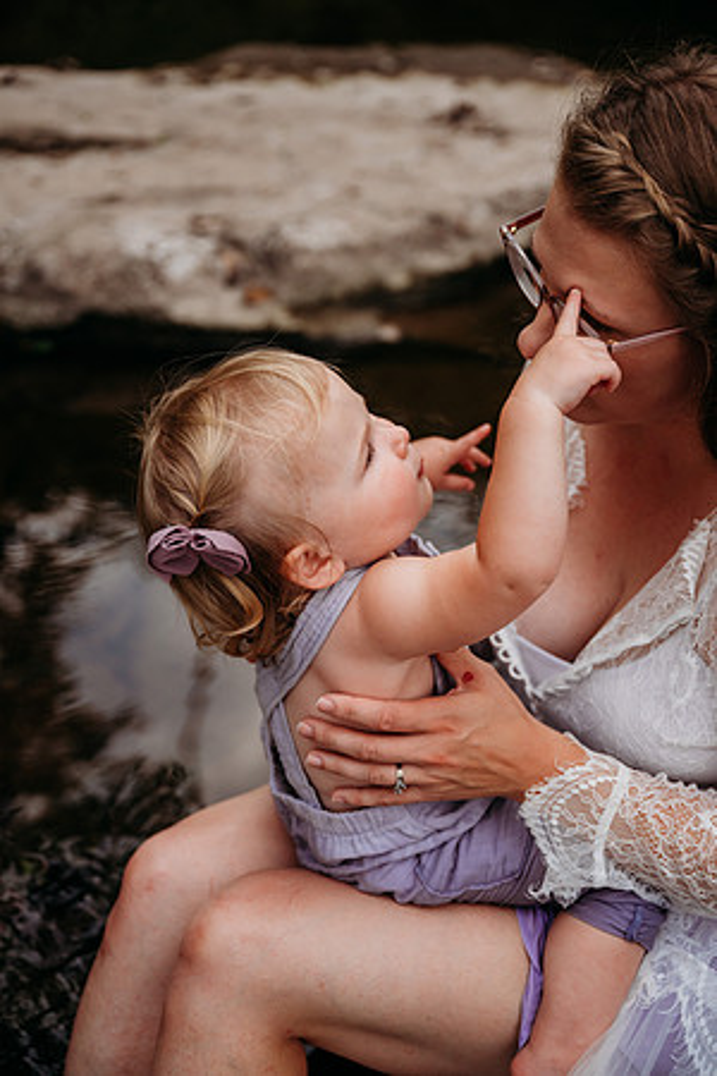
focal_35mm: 50
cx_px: 358
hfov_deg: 27.0
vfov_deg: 39.6
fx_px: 1494
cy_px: 538
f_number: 3.2
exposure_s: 1/1600
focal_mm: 50
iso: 500
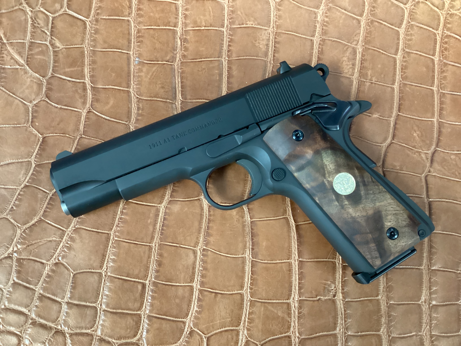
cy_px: 173
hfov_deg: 58.4
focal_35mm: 31
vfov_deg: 45.4
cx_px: 230
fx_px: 413
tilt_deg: -80.1
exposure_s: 1/30
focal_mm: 3.3
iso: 500
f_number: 2.4
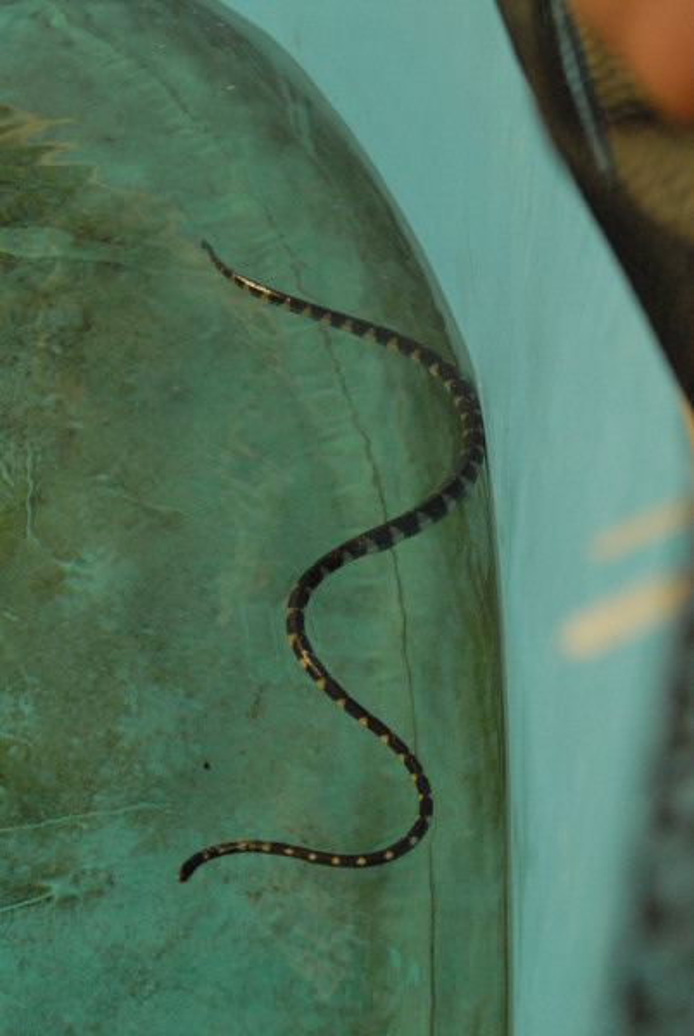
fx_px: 1210
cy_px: 518
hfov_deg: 32.0
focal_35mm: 42
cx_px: 347
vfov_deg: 46.3
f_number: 4
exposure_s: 1/60
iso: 1600
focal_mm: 28
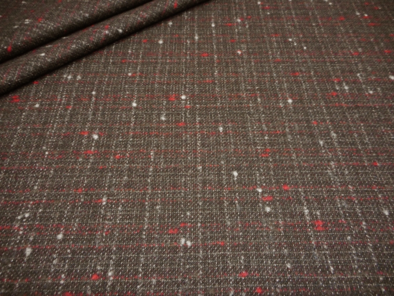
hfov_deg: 69.4
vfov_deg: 54.9
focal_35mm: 25
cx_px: 197
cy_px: 148
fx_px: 285
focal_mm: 4.5
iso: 400
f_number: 3.7
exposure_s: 1/10
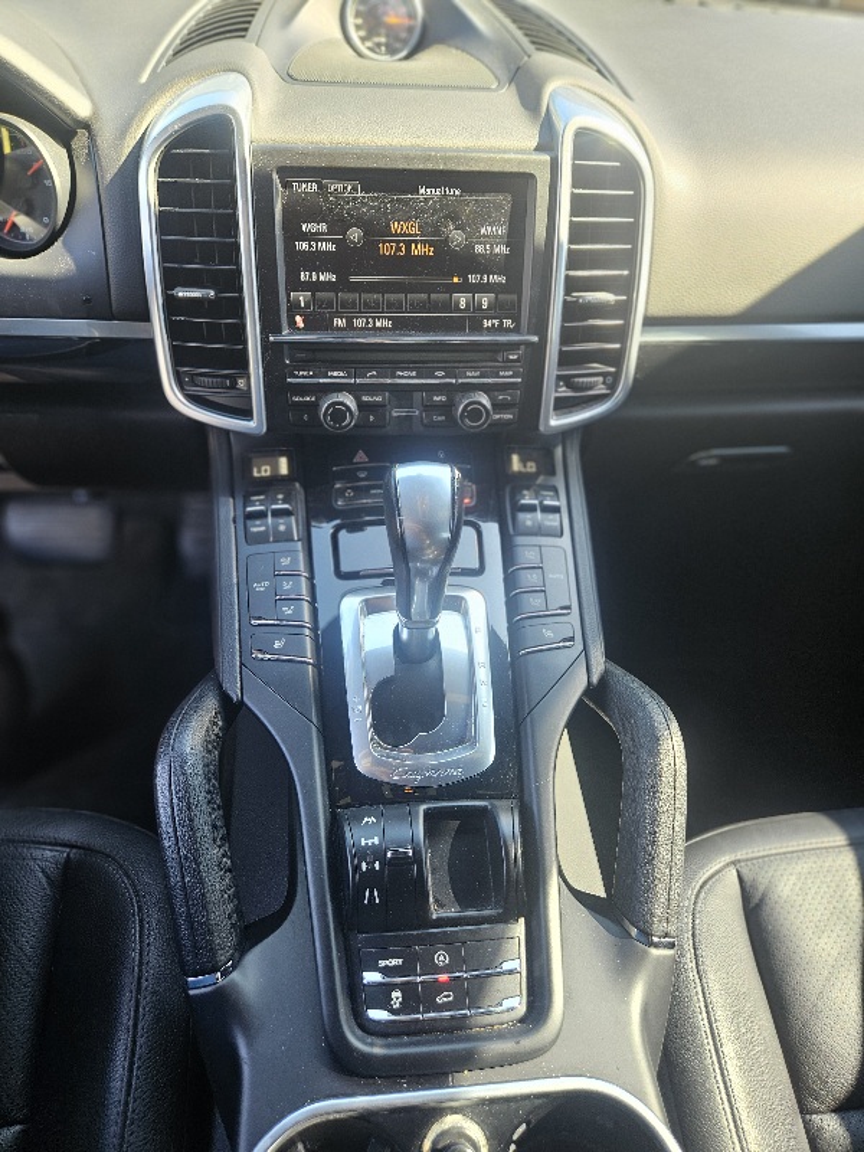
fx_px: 765
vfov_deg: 73.9
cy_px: 576
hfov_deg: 58.9
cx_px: 432
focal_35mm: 23
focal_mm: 5.4
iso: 100
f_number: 1.8
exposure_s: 1/120
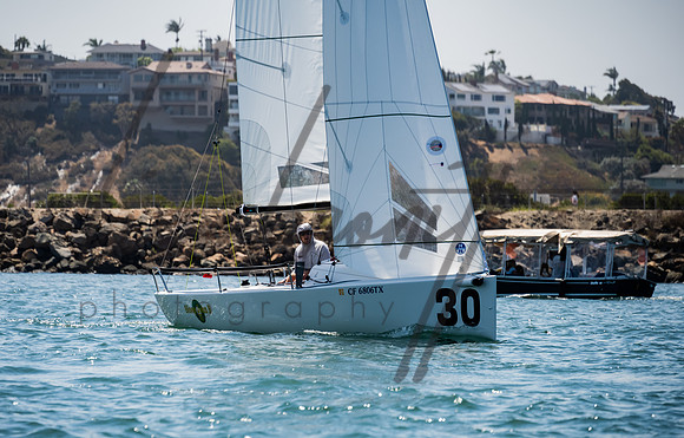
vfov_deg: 5.8
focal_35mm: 230
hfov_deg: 9.0
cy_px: 244
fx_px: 4324
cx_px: 306
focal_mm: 200
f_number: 6.3
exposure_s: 1/640
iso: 400
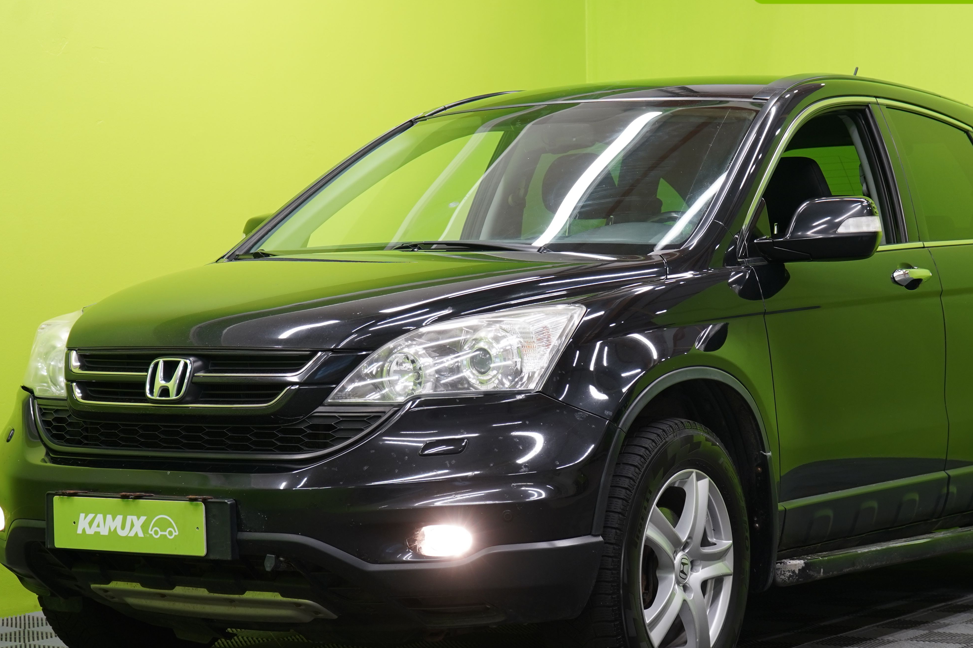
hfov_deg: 24.2
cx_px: 567
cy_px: 324
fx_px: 2270
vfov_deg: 16.3
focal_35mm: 84
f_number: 5
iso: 500
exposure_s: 1/30
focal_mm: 55
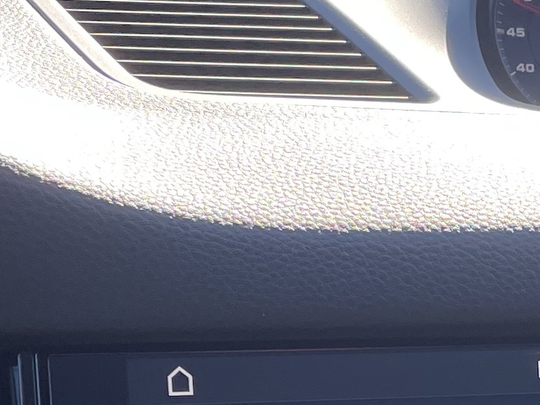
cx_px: 629
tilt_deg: -19.6
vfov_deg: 11.4
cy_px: 572
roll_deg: -2.8
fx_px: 1966
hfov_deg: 15.2
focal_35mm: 126
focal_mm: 4.2
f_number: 1.6
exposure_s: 1/349
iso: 32
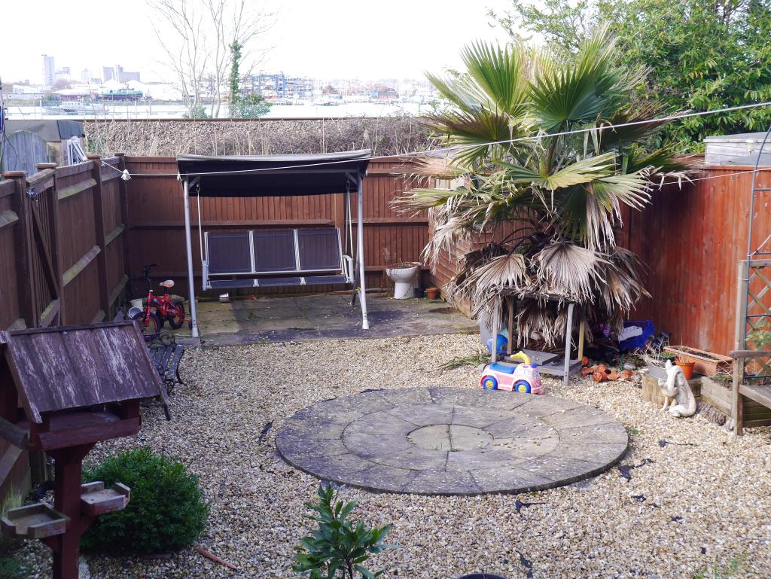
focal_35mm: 46
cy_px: 290
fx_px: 1025
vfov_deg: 31.5
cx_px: 386
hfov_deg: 41.2
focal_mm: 23
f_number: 5.1
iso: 160
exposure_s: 1/100
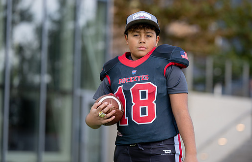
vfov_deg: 7.8
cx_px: 145
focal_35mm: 172
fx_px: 1190
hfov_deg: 12.1
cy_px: 78
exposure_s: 1/400
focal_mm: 141
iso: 100
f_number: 2.8
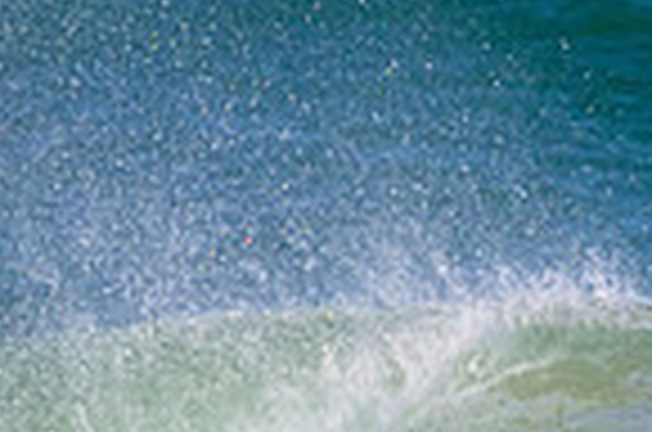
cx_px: 836
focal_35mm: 3209
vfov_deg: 0.4
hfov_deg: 0.6
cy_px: 578
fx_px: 57991
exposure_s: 1/2000
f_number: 11
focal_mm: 800
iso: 1800
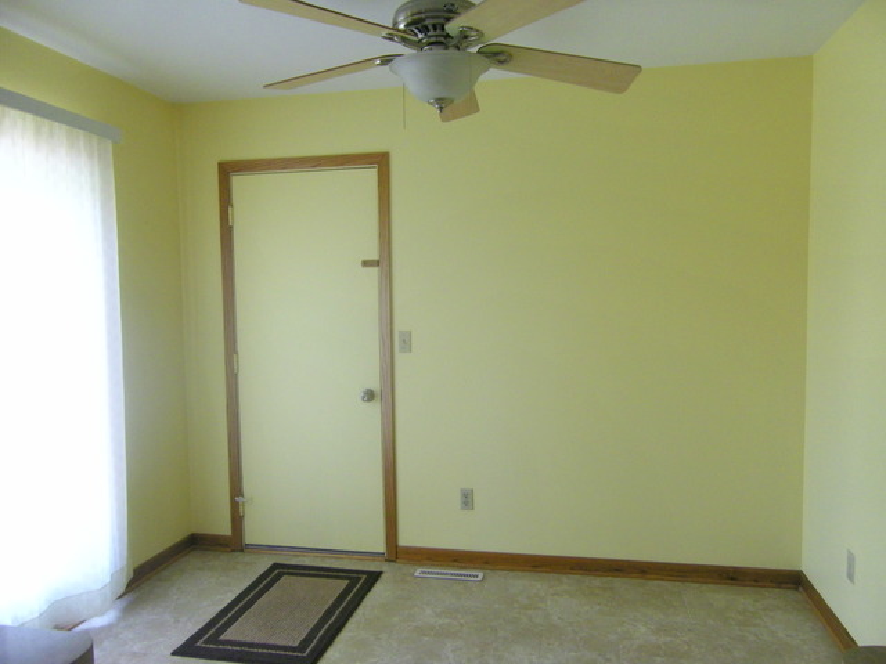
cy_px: 332
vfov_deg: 49.7
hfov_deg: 63.4
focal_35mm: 28
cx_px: 443
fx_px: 717
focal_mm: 4.9
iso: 160
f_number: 2.6
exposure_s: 1/50
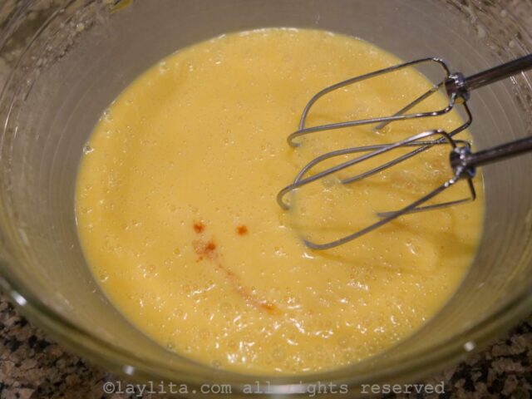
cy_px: 200
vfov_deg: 32.9
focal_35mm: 44
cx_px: 266
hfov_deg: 42.9
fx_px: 676
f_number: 3.3
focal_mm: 22
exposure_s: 1/60
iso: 500
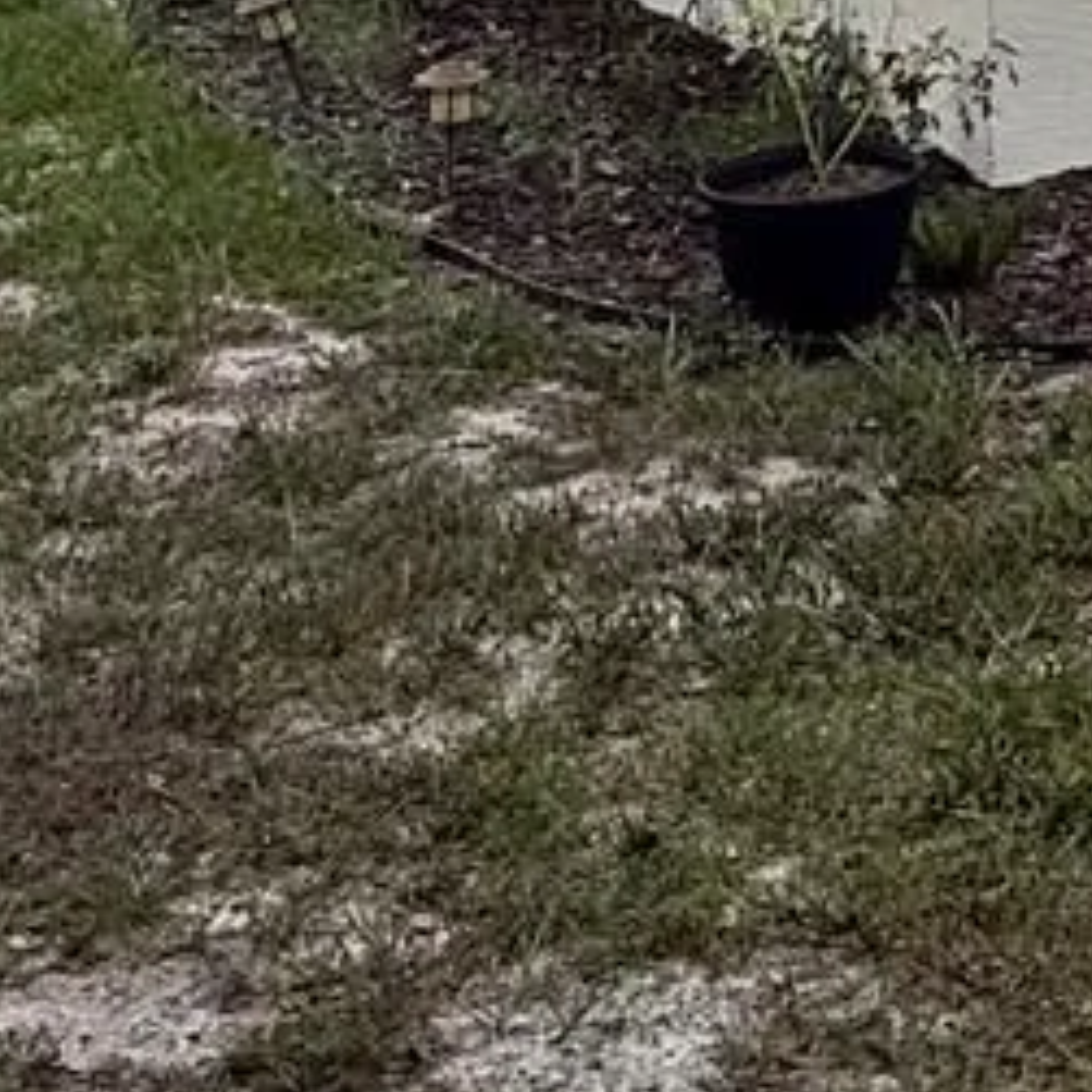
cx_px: 2114
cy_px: -435
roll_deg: -0.7
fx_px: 2820
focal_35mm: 79
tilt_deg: -0.8
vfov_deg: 19.7
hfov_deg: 16.9
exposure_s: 1/2165
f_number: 2.2
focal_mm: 2.22
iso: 50
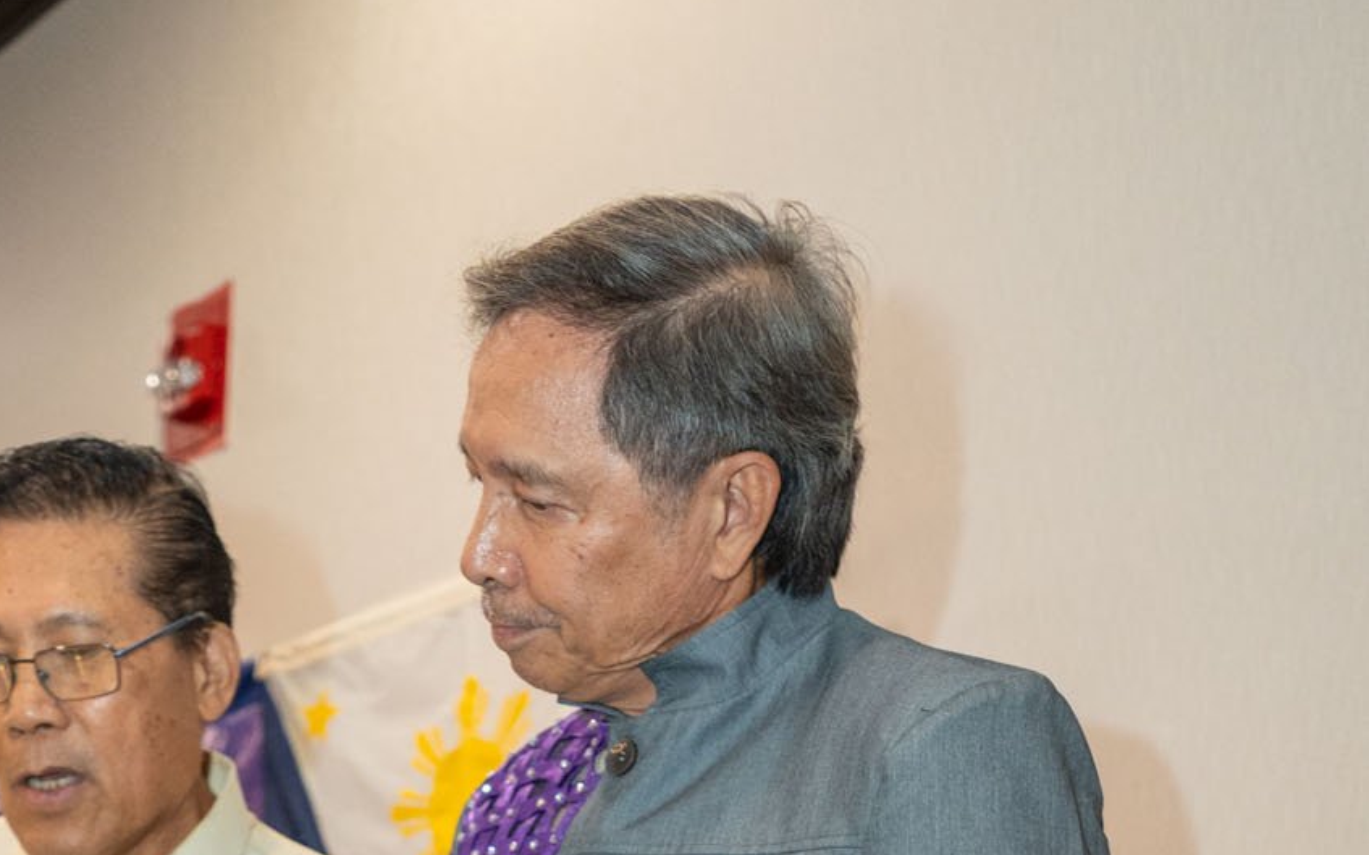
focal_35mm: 69
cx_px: 267
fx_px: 2574
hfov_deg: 29.1
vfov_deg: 16.7
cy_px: 1361
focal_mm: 28
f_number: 3.2
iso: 1600
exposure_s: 1/125
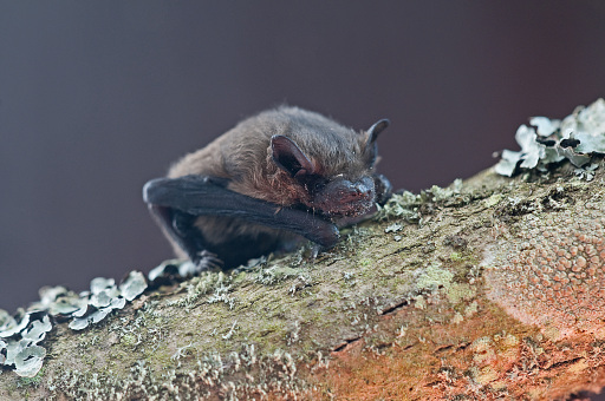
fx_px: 3776
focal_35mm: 225
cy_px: 200
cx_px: 302
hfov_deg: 9.2
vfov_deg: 6.1
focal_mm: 150
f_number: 5.6
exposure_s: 1/13
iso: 200
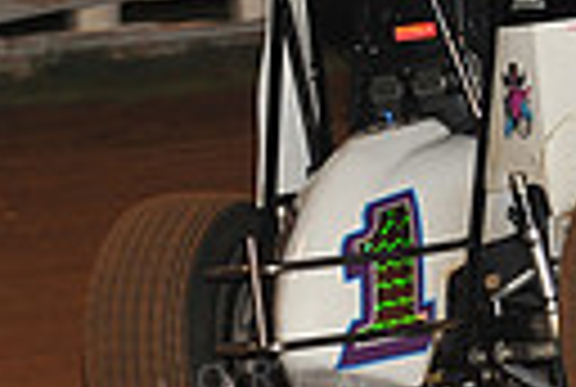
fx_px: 7602
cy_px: 216
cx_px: 261
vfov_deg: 2.9
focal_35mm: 474
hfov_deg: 4.3
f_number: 7.1
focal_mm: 105
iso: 1000
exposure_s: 1/320
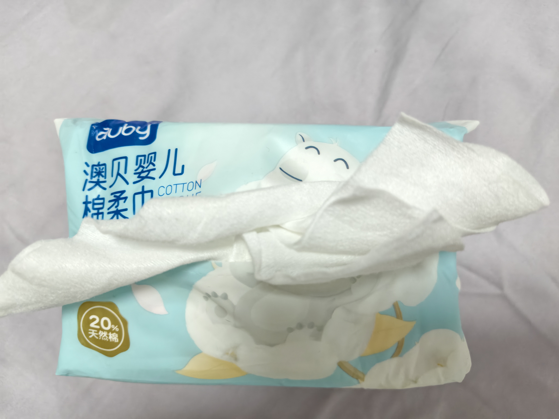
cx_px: 280
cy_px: 210
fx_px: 371
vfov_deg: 58.9
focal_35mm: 23
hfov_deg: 73.9
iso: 785
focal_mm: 5.56
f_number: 1.88
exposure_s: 1/239
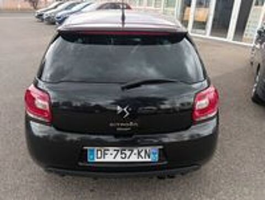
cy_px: 100
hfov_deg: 67.2
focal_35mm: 26
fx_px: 199
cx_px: 132
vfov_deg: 53.2
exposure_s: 1/100
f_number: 1.8
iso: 84
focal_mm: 3.96
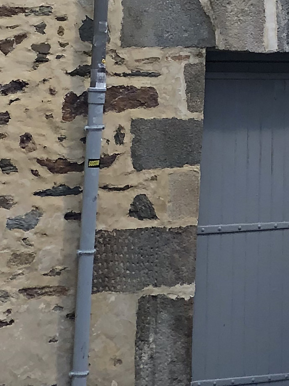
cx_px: 580
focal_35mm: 228
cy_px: -290
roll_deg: +1.7
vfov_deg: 8.4
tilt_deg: +9.5
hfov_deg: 6.3
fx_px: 2538
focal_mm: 6
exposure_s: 1/273
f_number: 2.4
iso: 16
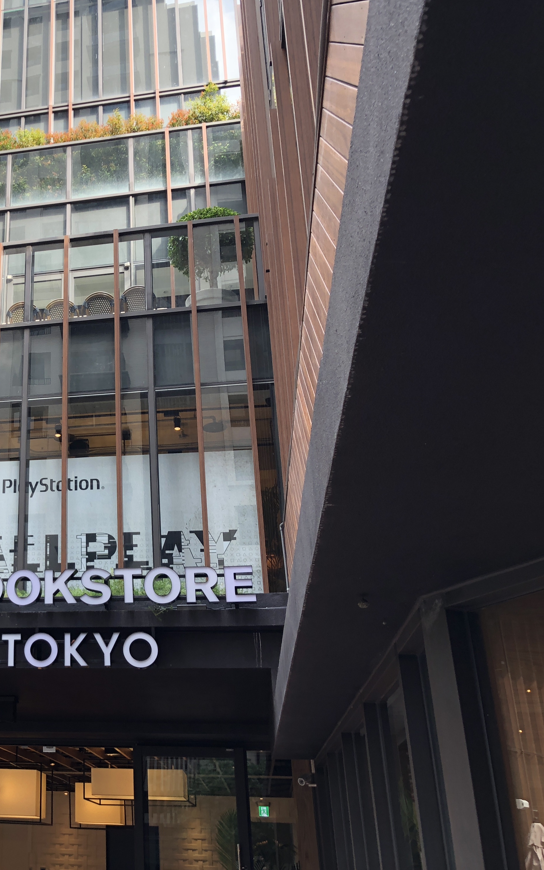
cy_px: 432
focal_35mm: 40
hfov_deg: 29.5
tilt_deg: +24.3
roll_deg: -1.9
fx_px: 949
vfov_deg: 49.3
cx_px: -22
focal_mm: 4
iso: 20
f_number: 1.8
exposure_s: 1/131
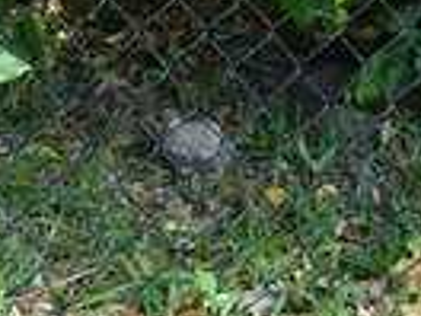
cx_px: -399
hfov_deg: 8.0
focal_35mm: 237
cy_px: 219
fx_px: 2882
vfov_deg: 6.3
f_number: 3.3
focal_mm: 9.5
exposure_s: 1/85.4
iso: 79
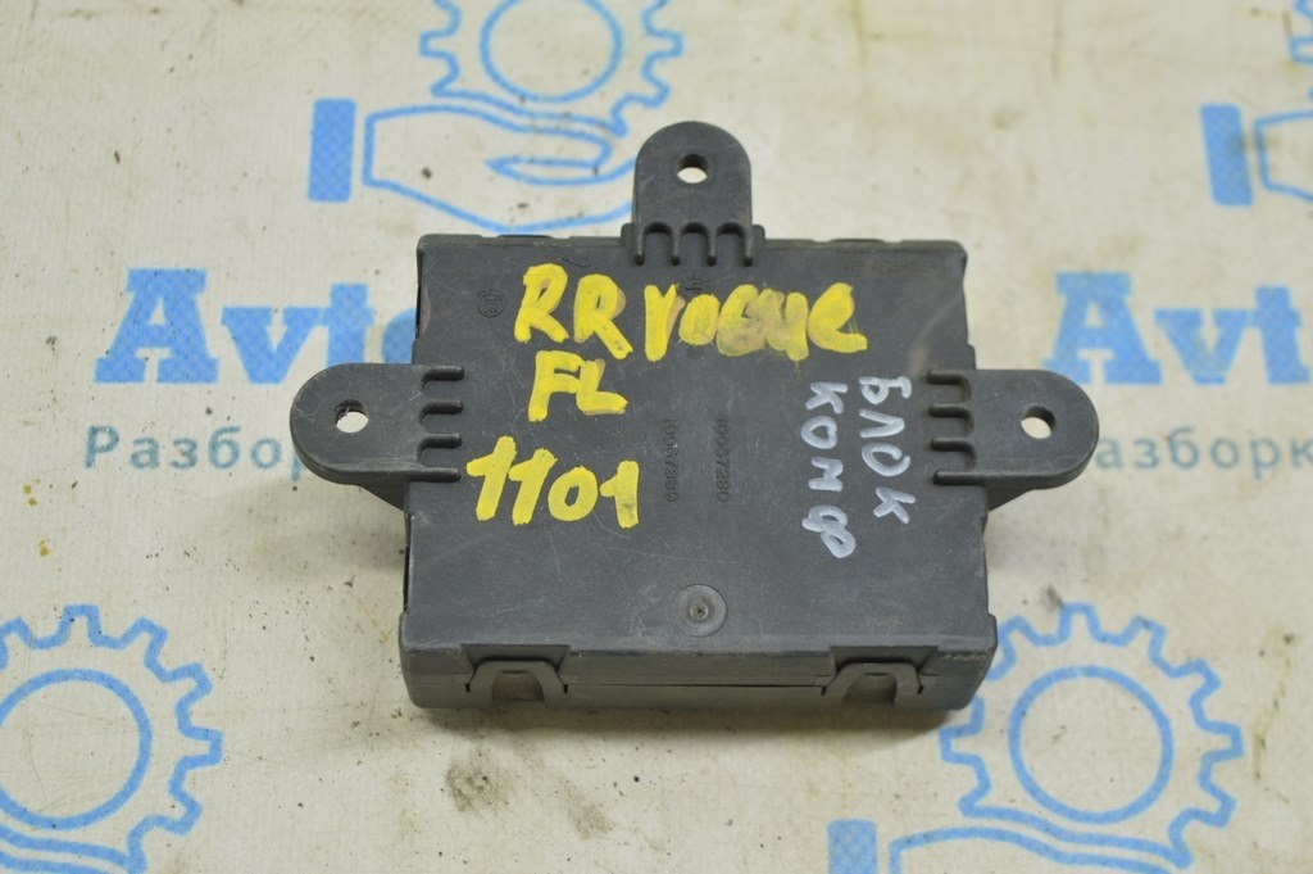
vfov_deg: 22.6
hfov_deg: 33.4
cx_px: 656
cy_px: 437
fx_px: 2187
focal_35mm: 60
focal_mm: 40
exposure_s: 1/20
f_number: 5.6
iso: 400
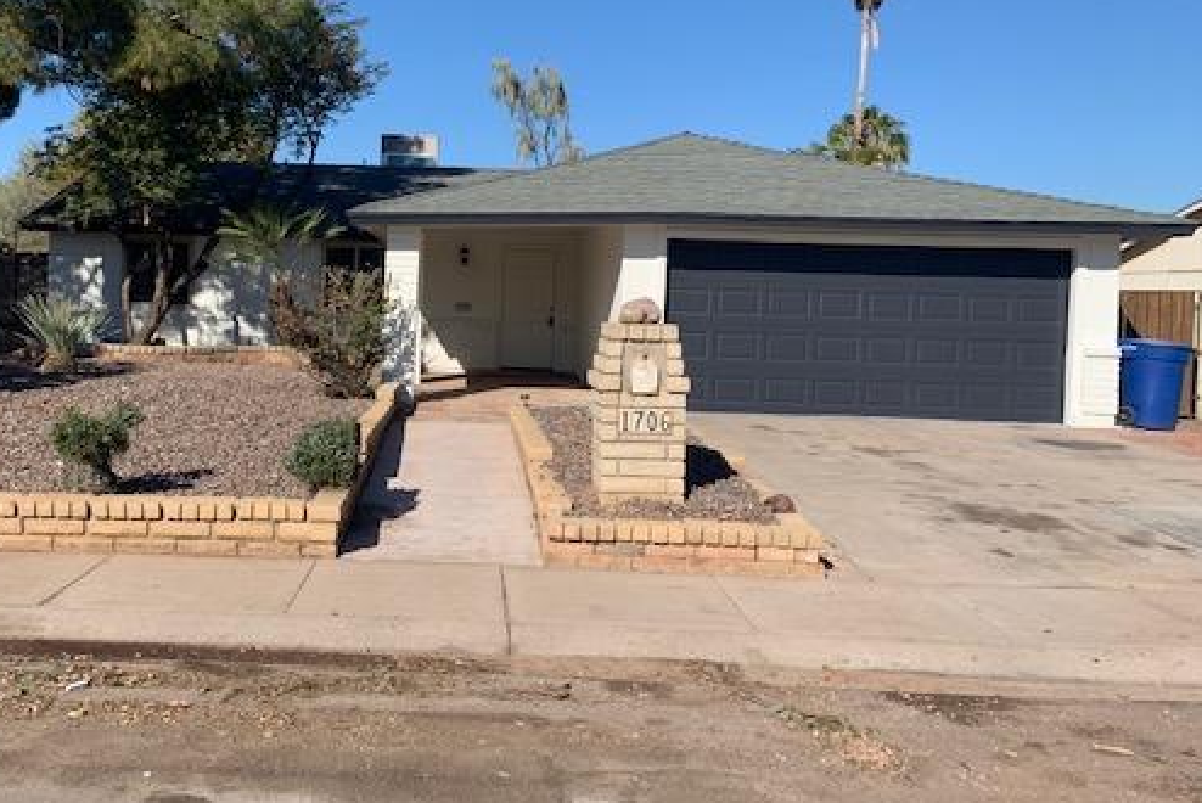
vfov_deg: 37.8
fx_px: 1169
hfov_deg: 53.7
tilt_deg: -2.2
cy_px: 341
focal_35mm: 35
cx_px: 433
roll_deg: -2.9
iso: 25
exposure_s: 1/2833
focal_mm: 4.25
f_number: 1.8
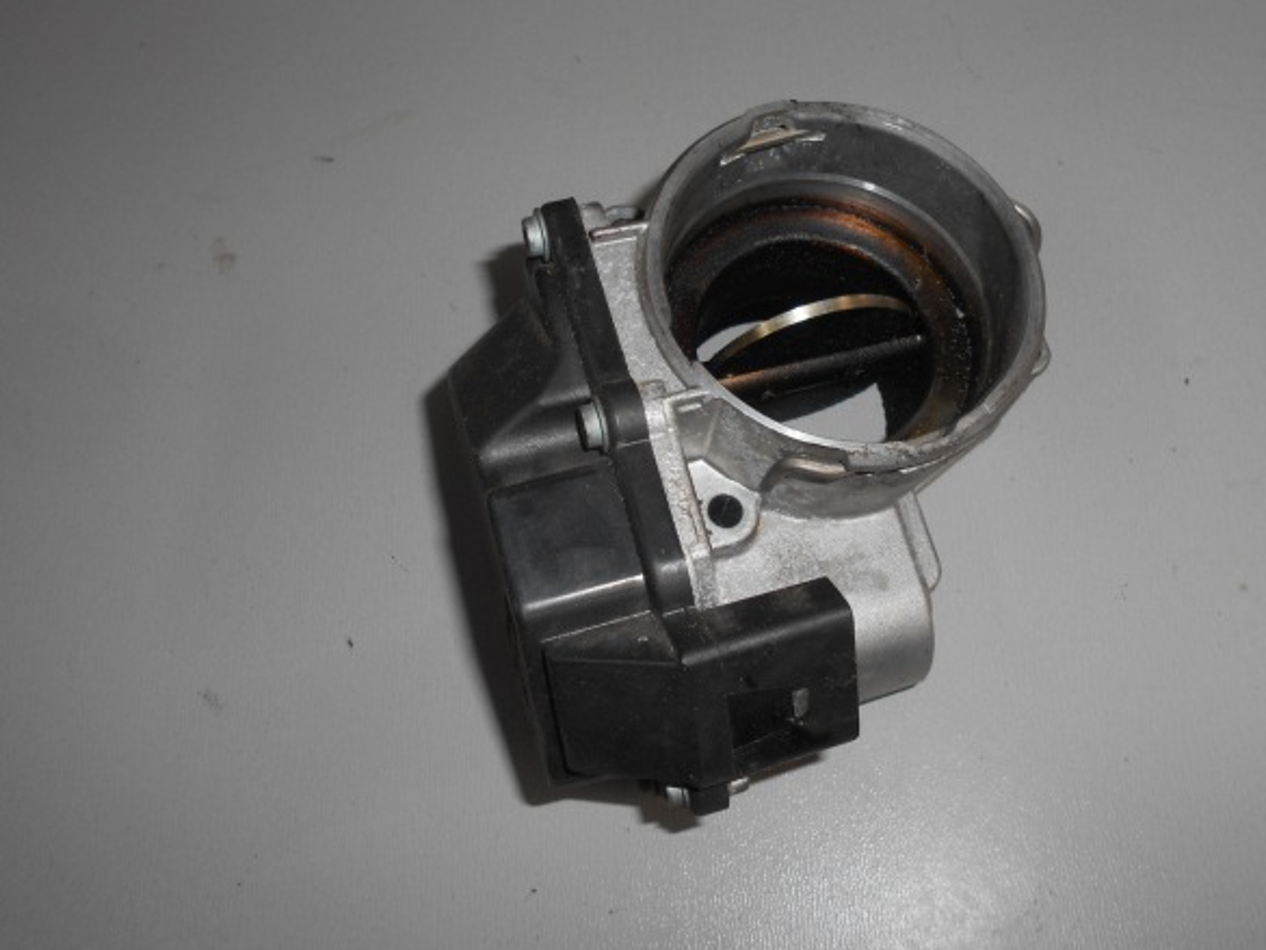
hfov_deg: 56.6
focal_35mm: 32
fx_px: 1171
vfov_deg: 44.2
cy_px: 446
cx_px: 712
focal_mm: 4.6
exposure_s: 1/25
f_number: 3.2
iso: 80
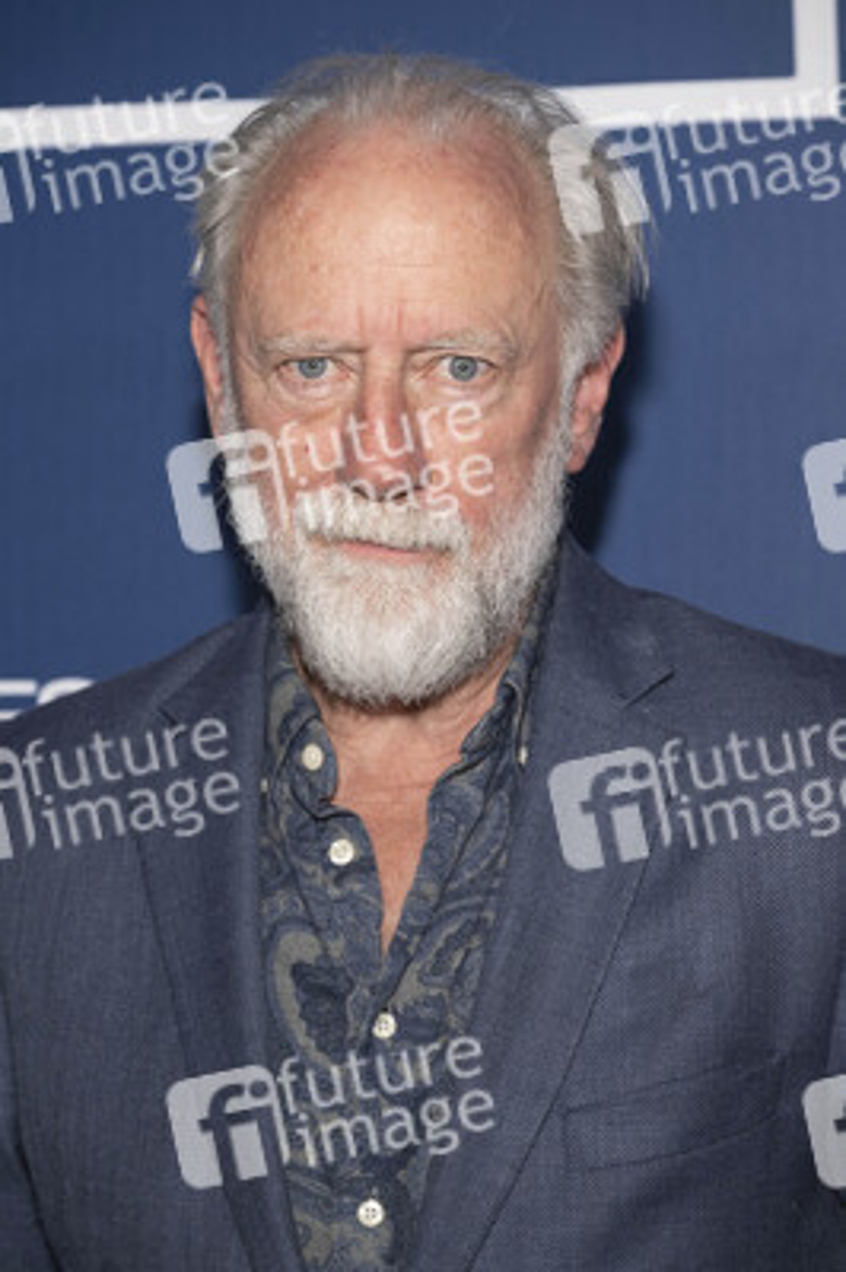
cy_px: 636
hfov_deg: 15.5
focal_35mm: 88
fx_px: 3107
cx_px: 423
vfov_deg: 23.1
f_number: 5.6
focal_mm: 88
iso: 800
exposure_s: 1/200
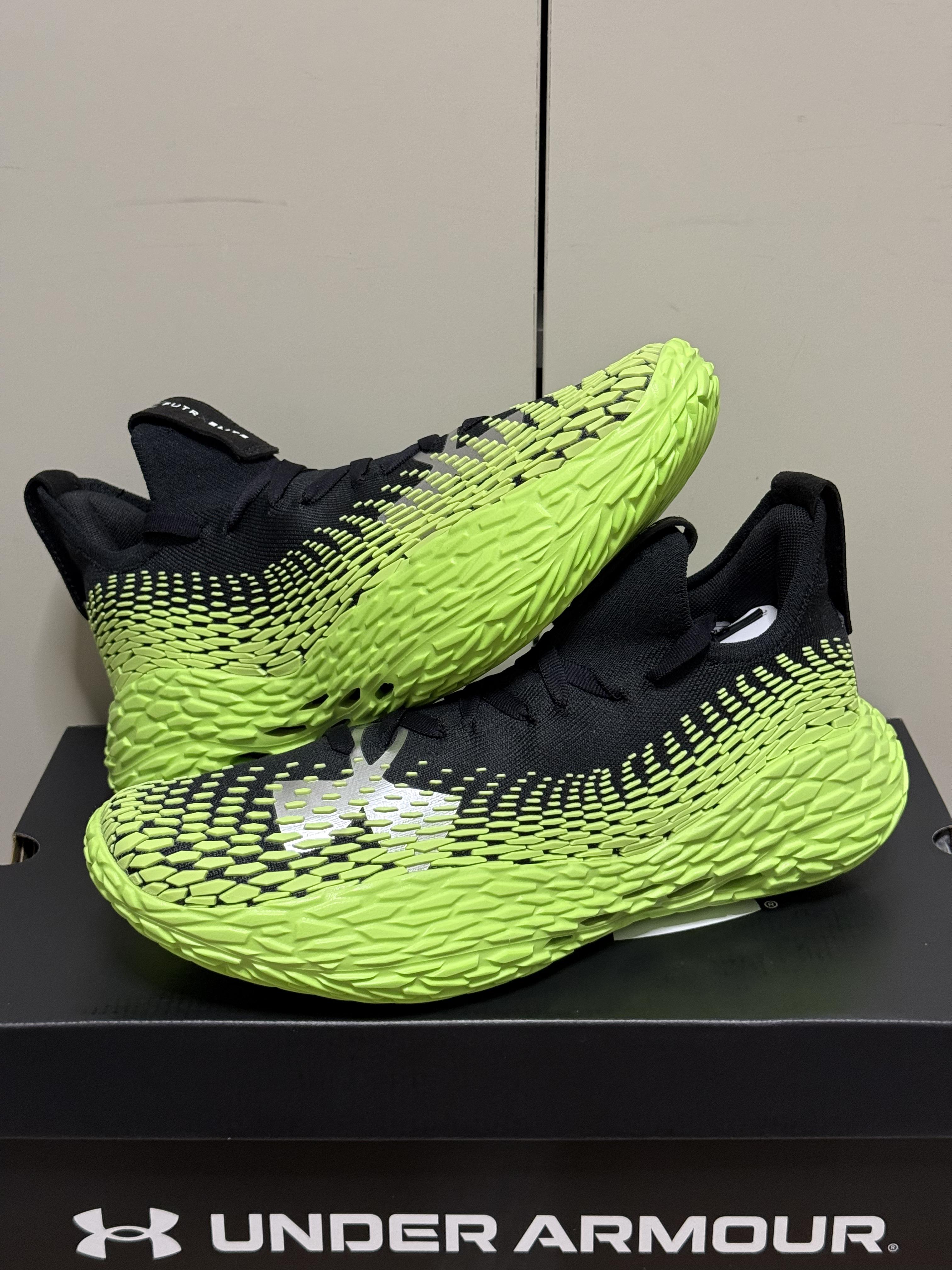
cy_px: 635
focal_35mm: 48
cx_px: 476
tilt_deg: -23.6
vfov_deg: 39.7
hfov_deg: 30.3
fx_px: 1760
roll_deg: +0.1
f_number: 1.78
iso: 200
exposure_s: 1/50
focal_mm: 6.76
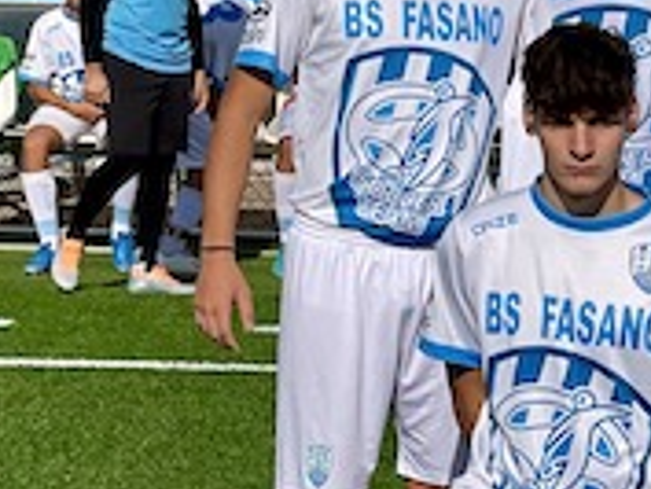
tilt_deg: -1.6
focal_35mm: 208
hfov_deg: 9.2
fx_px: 3914
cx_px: 1035
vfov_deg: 7.1
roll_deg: -1.3
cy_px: 28
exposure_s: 1/5319
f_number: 2
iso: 25
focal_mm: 6
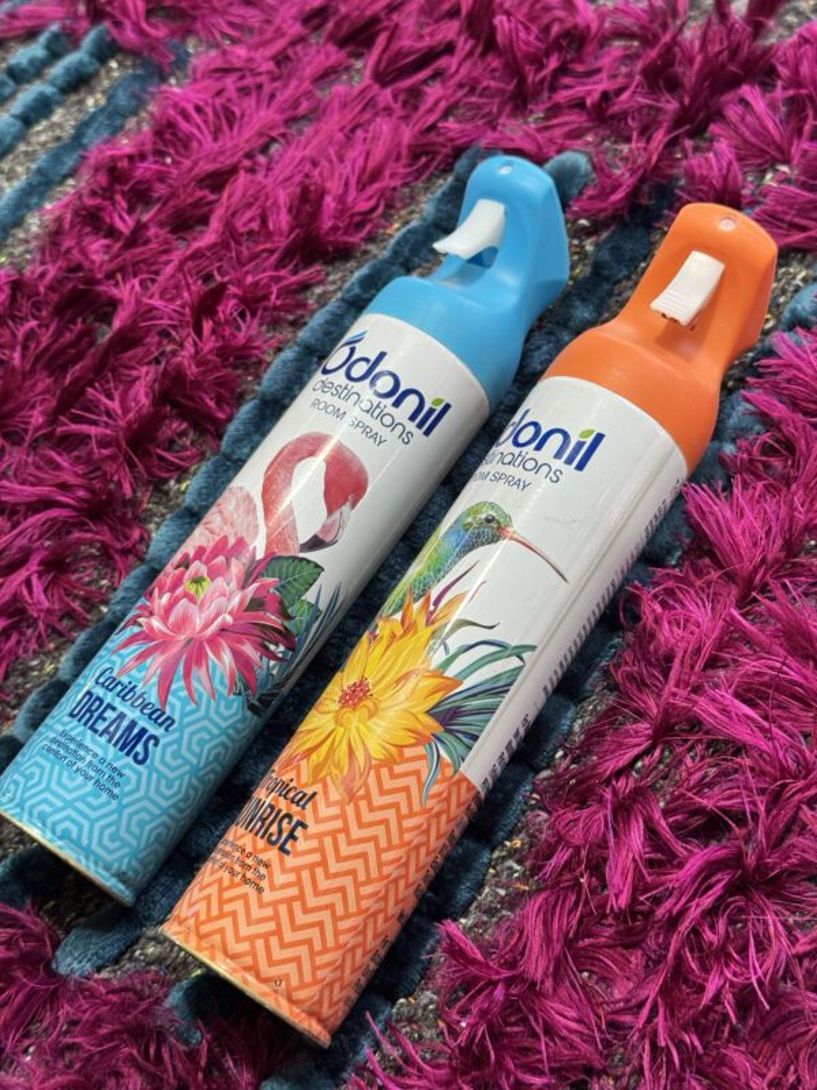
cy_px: 545
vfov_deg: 39.7
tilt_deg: -46.4
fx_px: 1511
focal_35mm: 48
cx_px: 408
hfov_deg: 30.3
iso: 125
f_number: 1.78
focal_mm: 6.76
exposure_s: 1/50
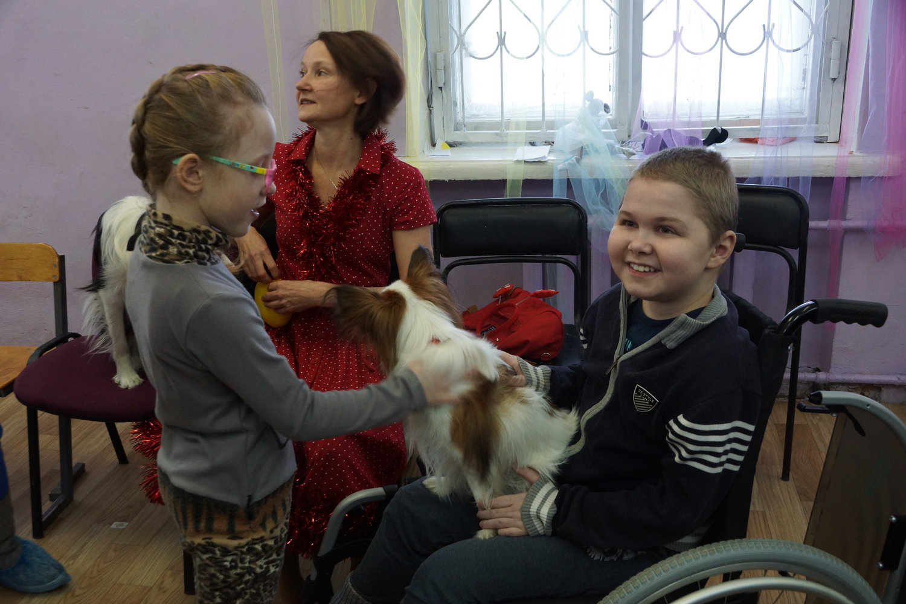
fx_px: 906
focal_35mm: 36
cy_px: 302
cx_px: 453
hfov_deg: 53.1
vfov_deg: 36.9
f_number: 5.6
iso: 800
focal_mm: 24
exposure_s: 1/40
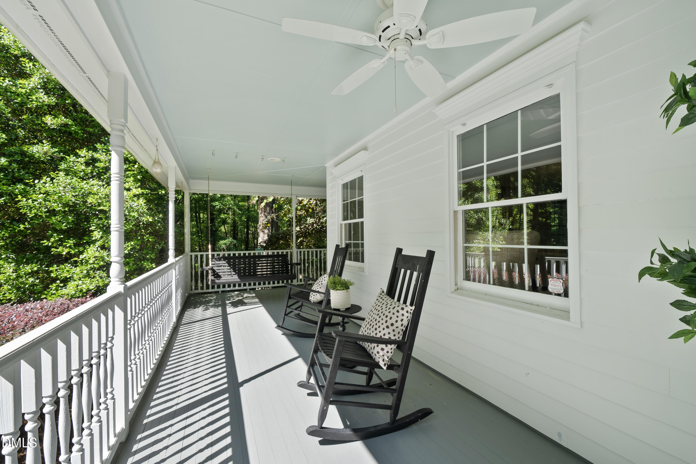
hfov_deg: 104.2
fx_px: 271
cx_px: 348
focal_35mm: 14
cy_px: 232
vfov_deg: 81.3
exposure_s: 1/30
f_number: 7.1
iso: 125
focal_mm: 14
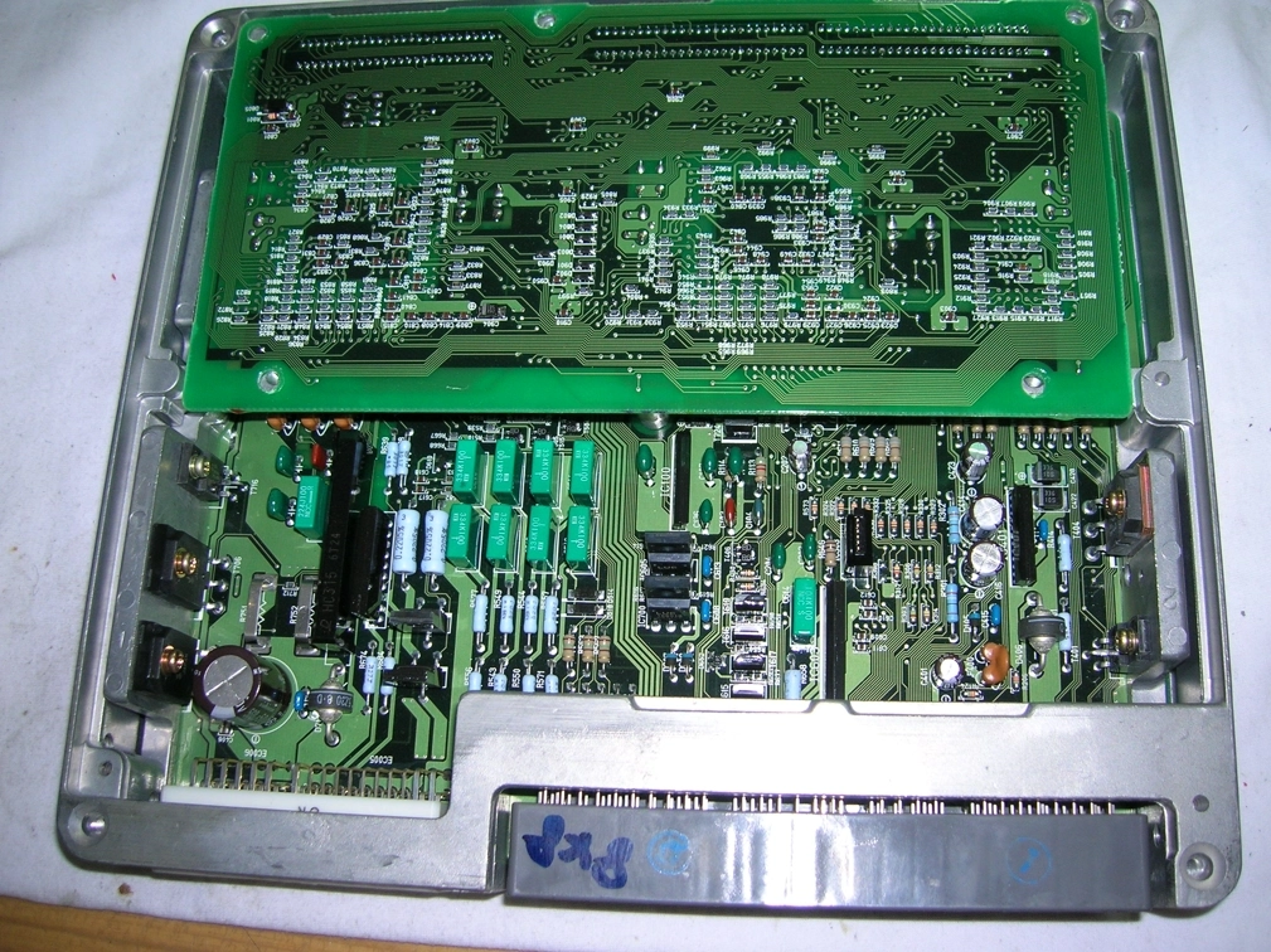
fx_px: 1248
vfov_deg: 41.8
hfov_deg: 54.0
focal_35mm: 34
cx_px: 636
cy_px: 476
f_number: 2.9
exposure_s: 1/60.1
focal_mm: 5.7
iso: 50
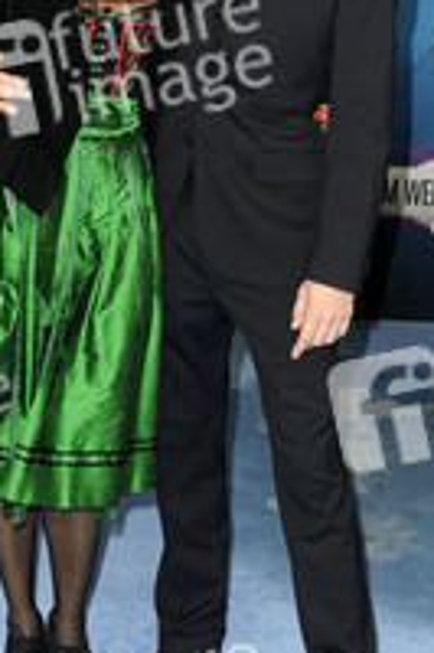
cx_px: 201
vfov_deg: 25.3
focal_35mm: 80
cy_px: 232
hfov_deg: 17.0
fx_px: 1449
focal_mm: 40
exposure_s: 1/160
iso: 1000
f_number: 5
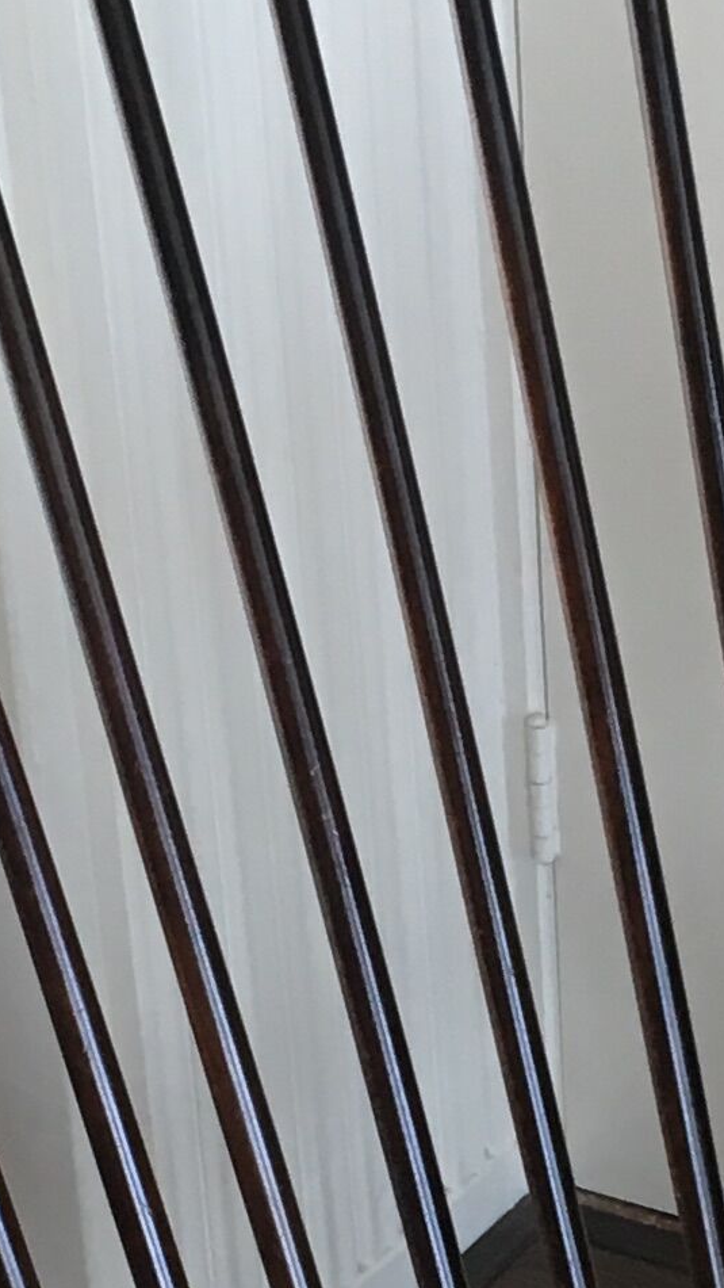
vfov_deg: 15.4
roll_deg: +2.1
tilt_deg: -33.9
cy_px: 1552
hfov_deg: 9.0
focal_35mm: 134
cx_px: 567
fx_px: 4573
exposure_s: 1/33
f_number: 2.2
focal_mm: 4.15
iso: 80
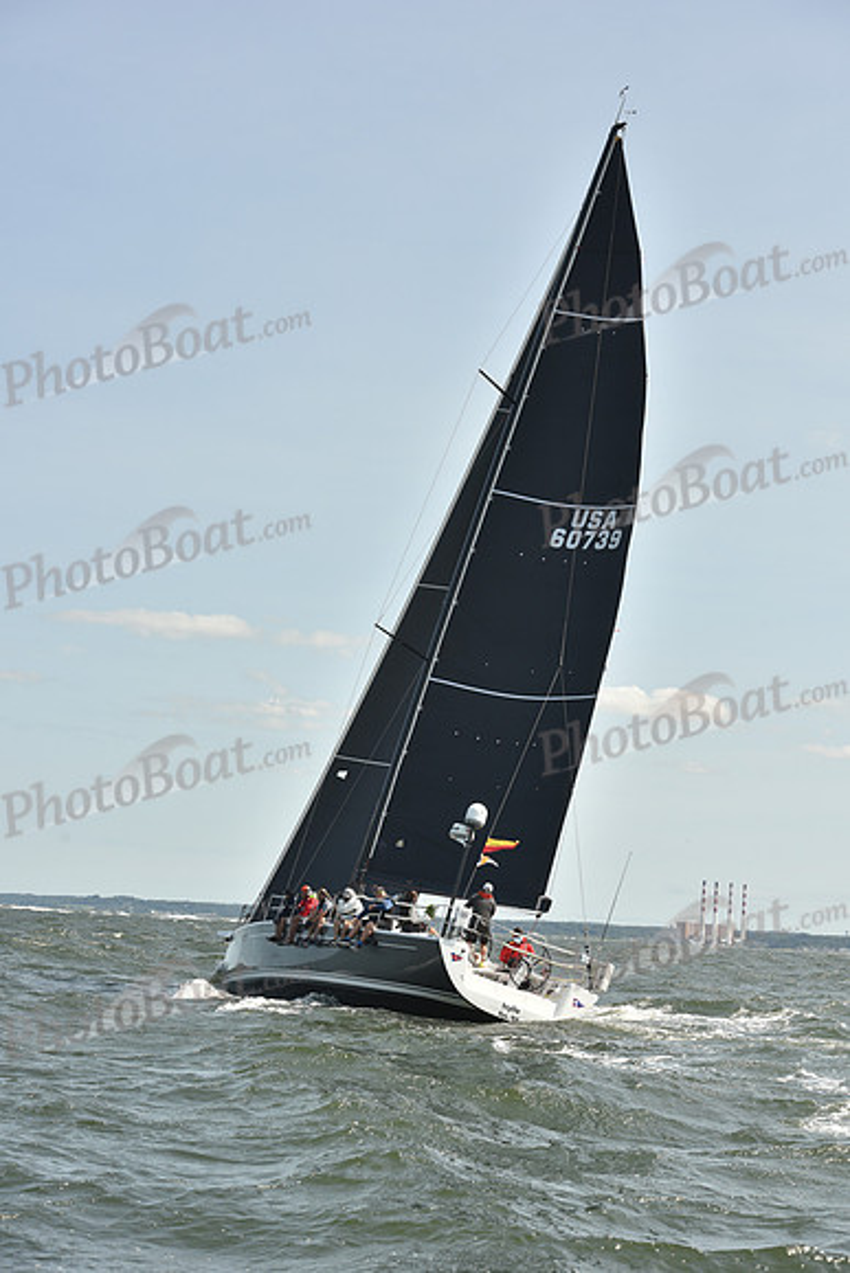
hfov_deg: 19.5
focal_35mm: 70
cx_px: 425
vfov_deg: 28.8
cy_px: 636
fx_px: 2477
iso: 250
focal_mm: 70
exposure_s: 1/800
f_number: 7.1
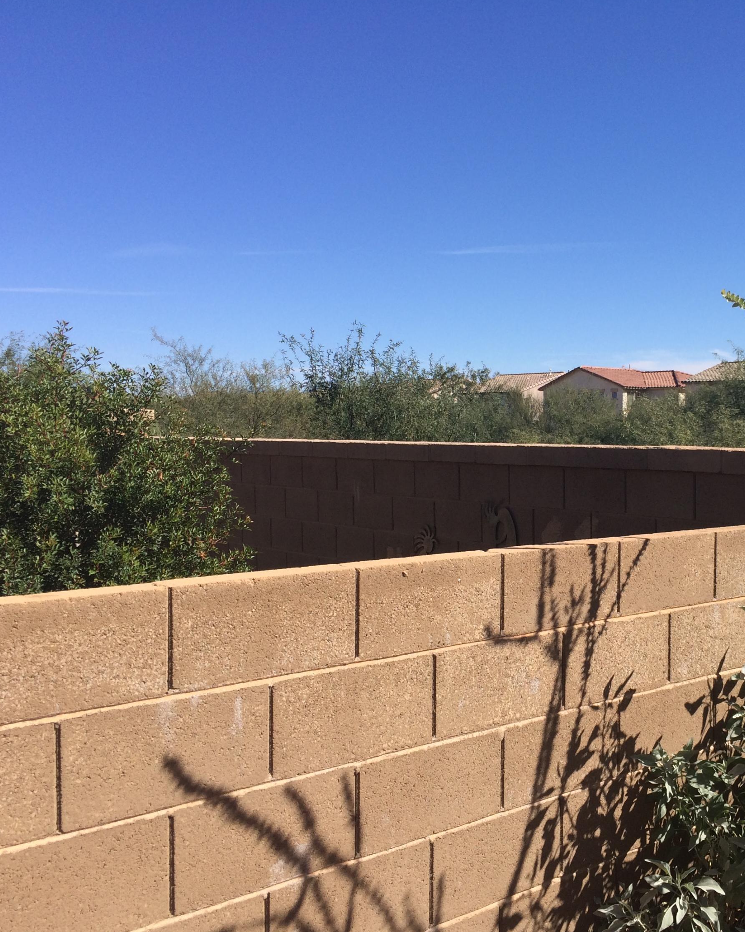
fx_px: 1047
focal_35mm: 38
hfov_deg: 37.9
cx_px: 579
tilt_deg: -2.8
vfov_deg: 47.9
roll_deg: -0.3
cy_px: 465
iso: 32
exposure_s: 1/2053
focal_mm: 4.15
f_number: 2.2
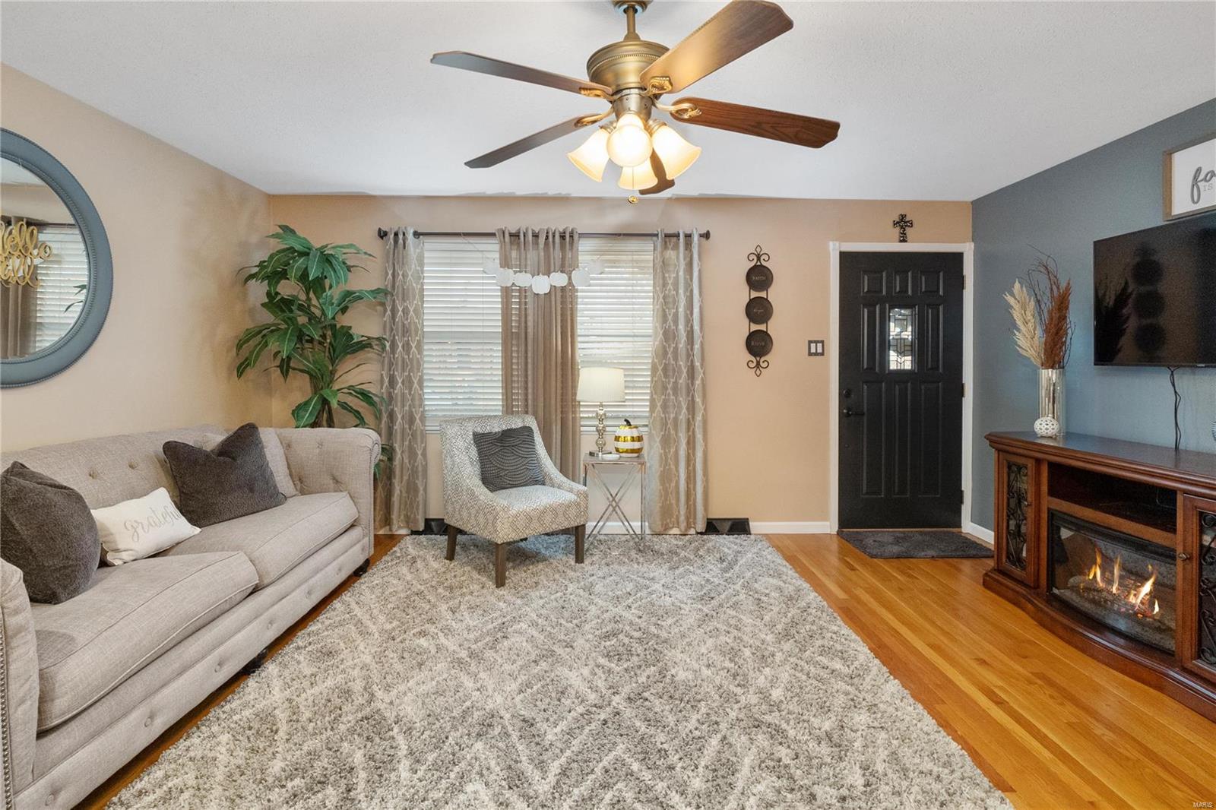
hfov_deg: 96.7
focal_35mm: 16
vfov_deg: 73.7
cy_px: 405
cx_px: 608
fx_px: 540
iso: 400
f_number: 8
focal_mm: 8
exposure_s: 1/3
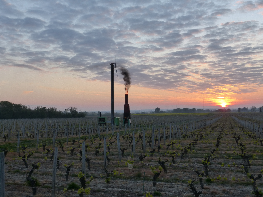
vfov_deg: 36.0
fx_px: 304
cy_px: 98
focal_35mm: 40
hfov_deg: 46.8
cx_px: 132
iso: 200
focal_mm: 6.9
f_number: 3.9
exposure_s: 1/160
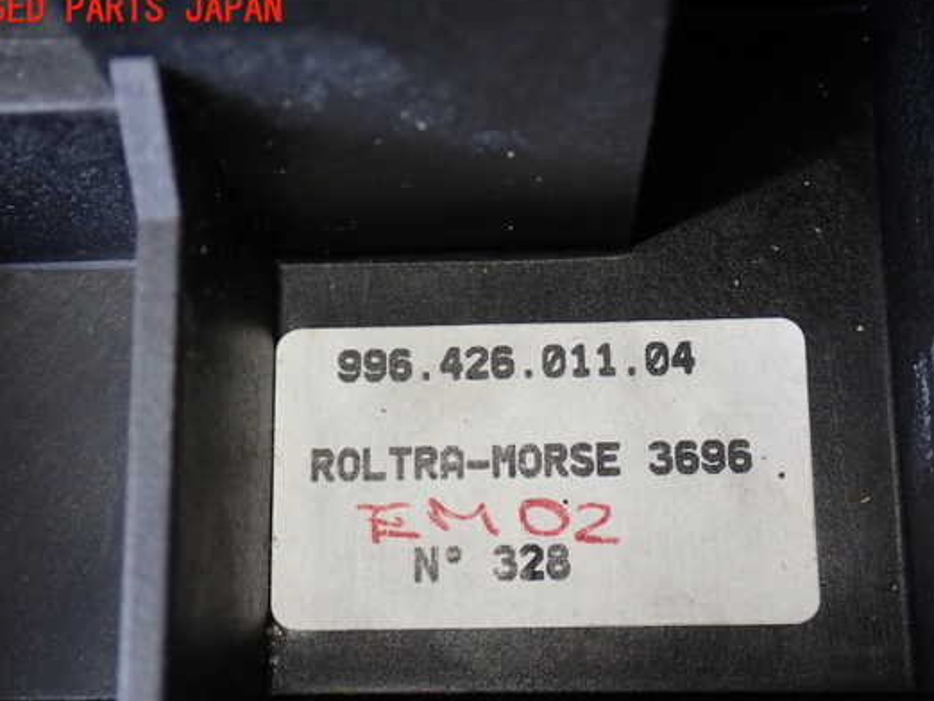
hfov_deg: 35.5
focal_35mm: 54
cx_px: 494
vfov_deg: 27.0
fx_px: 1458
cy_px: 390
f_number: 3.1
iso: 200
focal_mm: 8.4
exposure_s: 1/50
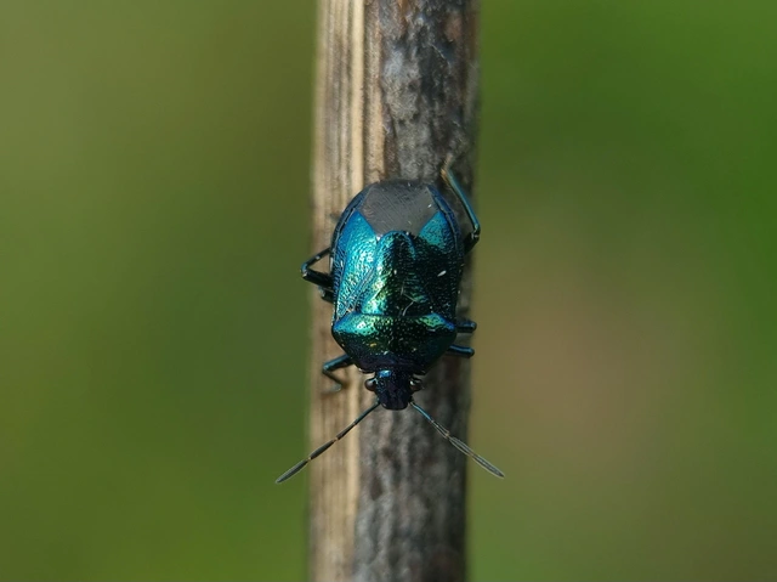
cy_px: 291
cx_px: 388
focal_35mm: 26
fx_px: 583
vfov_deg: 53.0
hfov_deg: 67.3
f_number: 1.8
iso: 50
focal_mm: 5.4
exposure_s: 1/625
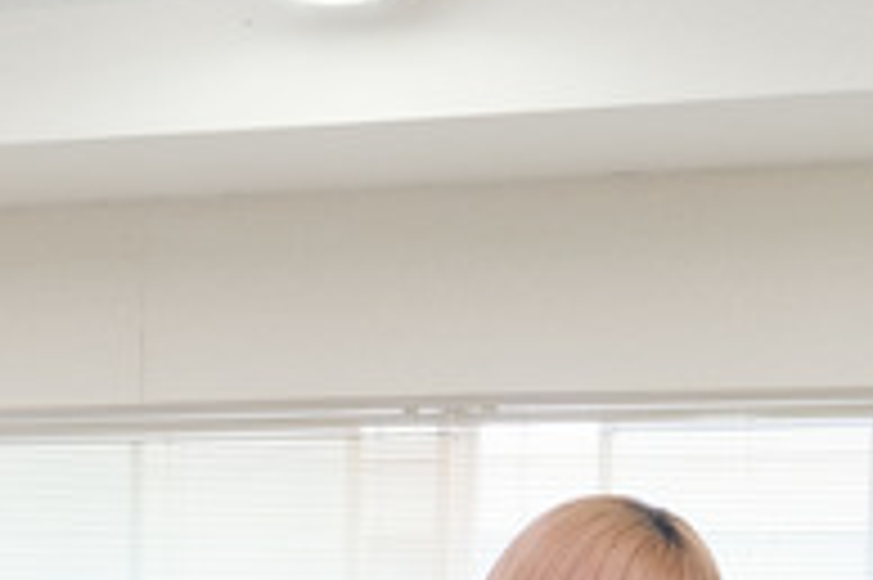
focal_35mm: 132
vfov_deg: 9.9
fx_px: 3198
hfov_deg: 14.5
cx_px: -432
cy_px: 991
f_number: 4.2
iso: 320
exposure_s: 1/30
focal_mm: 21.5
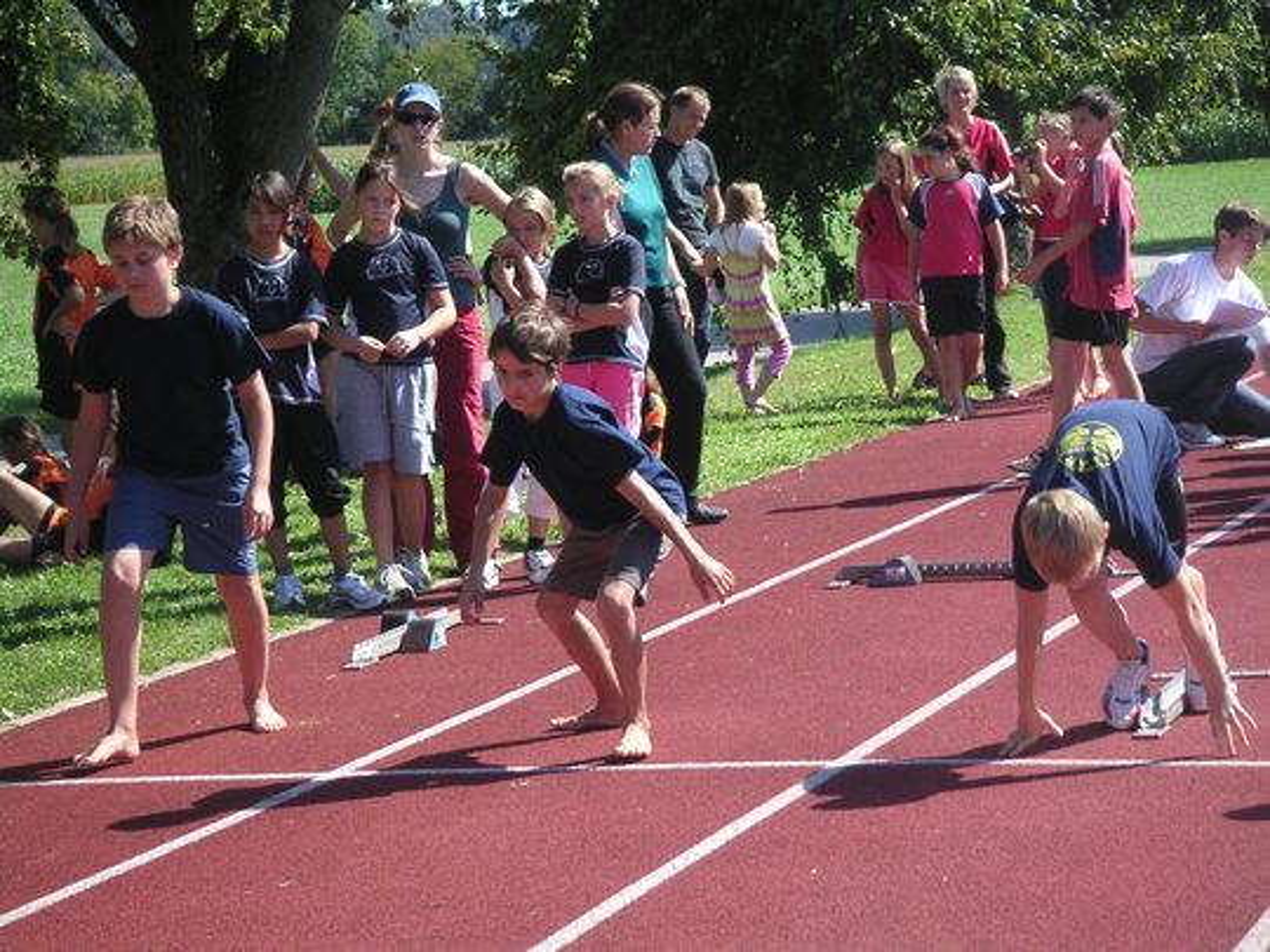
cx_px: 635
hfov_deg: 17.7
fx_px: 4072
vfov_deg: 13.3
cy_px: 476
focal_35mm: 111
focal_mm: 17.1
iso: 50
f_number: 3.6
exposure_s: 1/250
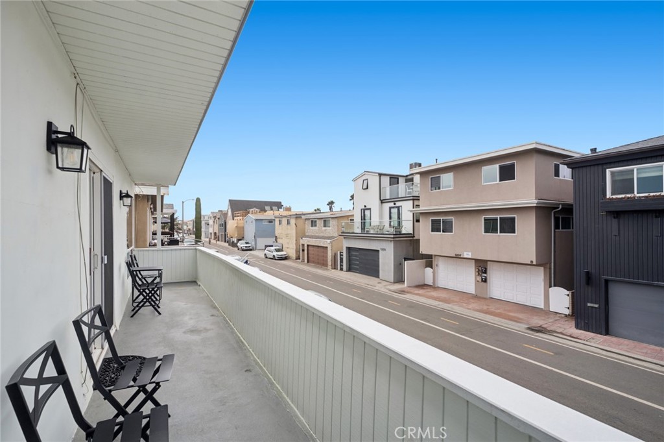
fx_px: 295
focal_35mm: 16
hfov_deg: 96.8
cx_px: 332
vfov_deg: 73.7
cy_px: 221
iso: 80
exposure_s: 1/160
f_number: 9
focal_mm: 16
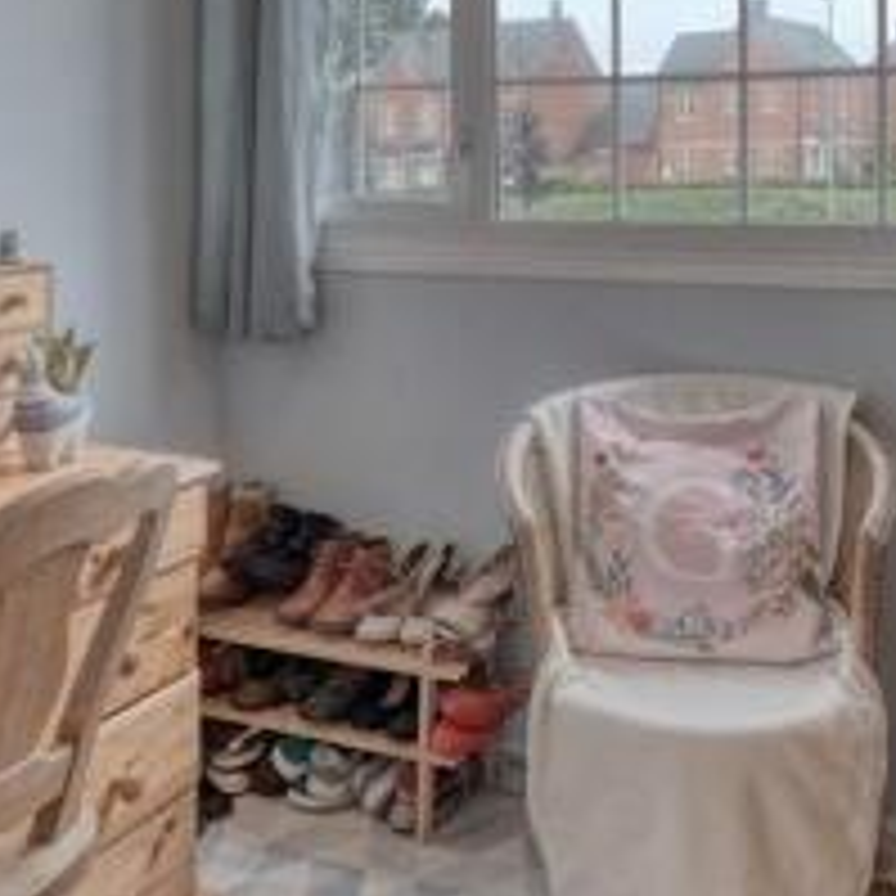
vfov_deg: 38.3
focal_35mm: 42
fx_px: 1230
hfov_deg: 39.7
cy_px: 160
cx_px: 565
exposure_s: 1/40
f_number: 8
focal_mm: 10
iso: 800
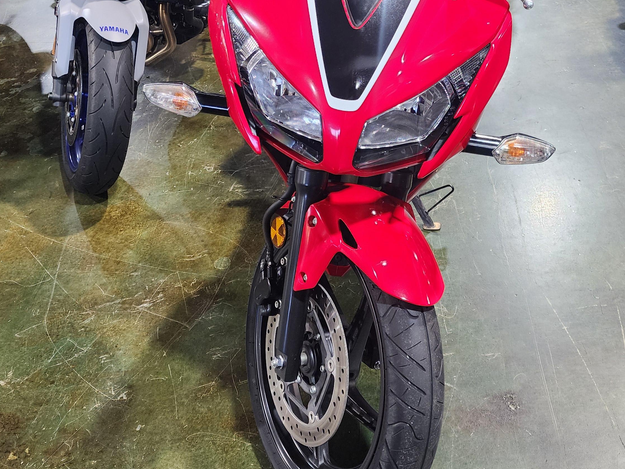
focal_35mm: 41
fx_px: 740
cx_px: 371
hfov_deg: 45.6
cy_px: 160
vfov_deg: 34.8
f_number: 1.8
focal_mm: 6.4
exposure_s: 1/120
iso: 320
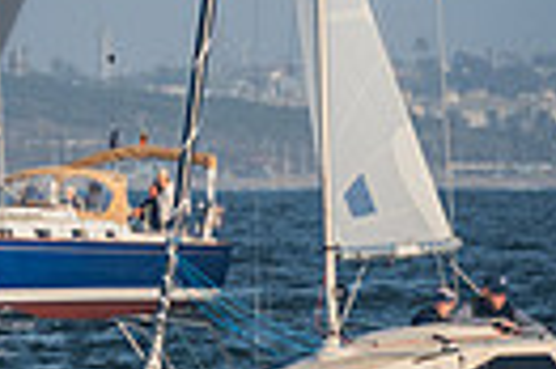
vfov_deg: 1.5
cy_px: -23
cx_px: -497
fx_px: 13698
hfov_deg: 2.3
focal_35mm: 888
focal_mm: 200
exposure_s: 1/800
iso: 400
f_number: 8
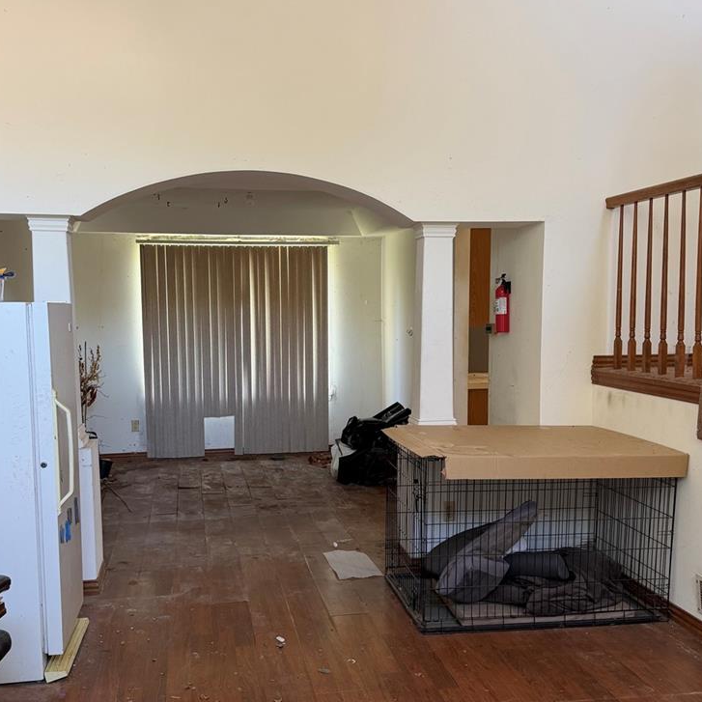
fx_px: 803
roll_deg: +0.9
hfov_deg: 47.2
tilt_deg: -5.1
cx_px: 330
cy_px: 385
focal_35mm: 35
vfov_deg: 47.2
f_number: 1.78
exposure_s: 1/93
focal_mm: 6.76
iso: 200
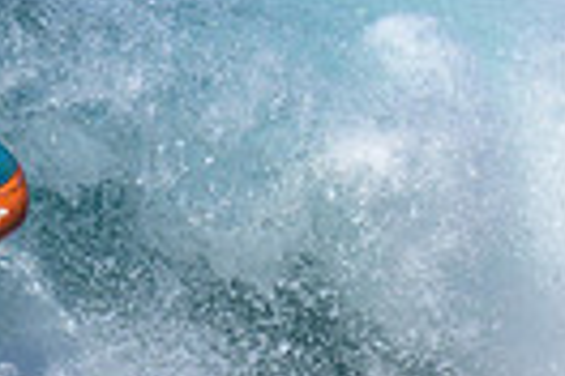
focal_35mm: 4818
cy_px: 316
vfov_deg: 0.3
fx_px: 75610
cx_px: -260
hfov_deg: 0.4
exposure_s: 1/2000
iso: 220
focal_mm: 800
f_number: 6.3
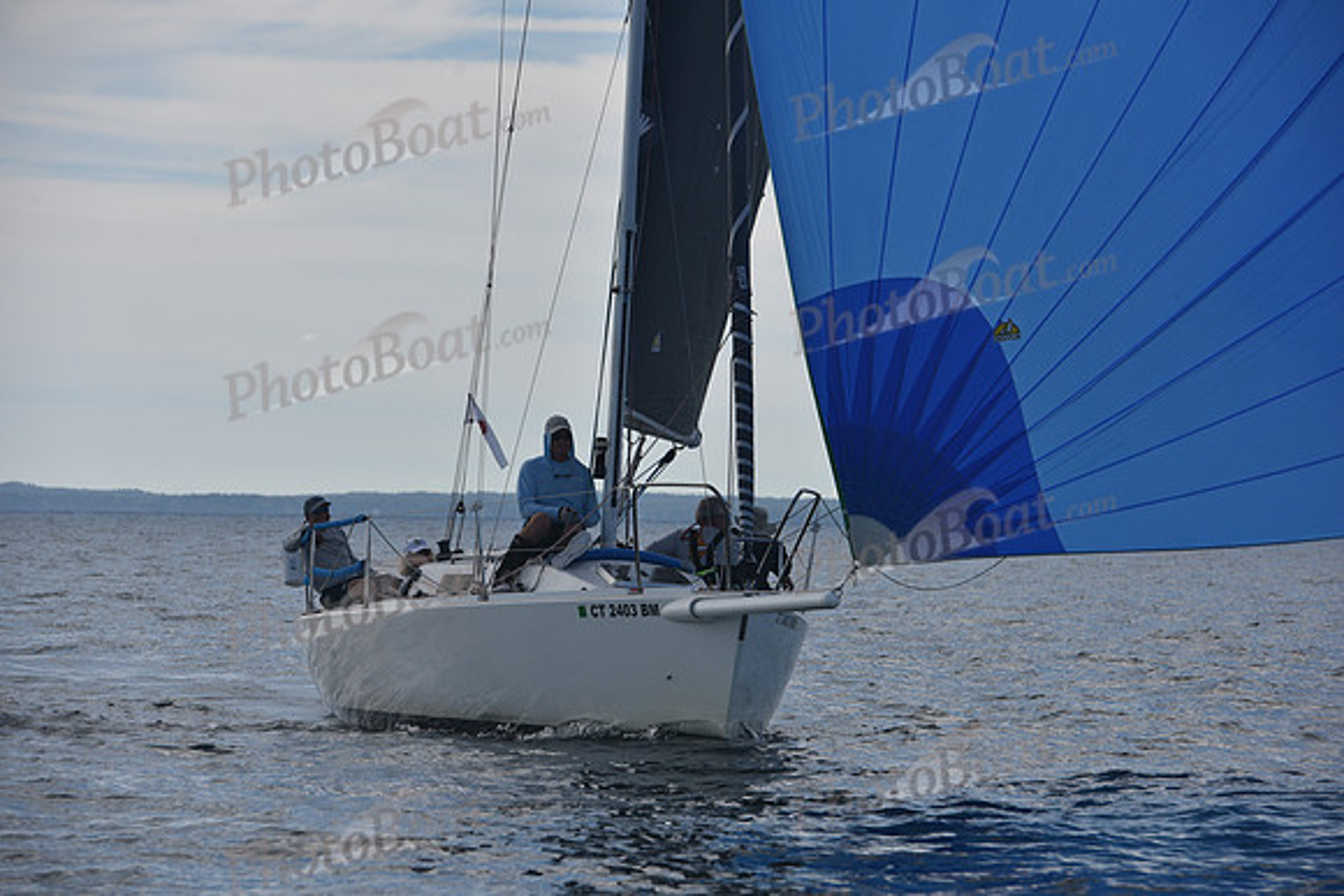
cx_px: 672
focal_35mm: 175
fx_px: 6535
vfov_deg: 7.9
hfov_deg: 11.7
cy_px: 448
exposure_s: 1/500
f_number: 8
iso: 200
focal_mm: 175
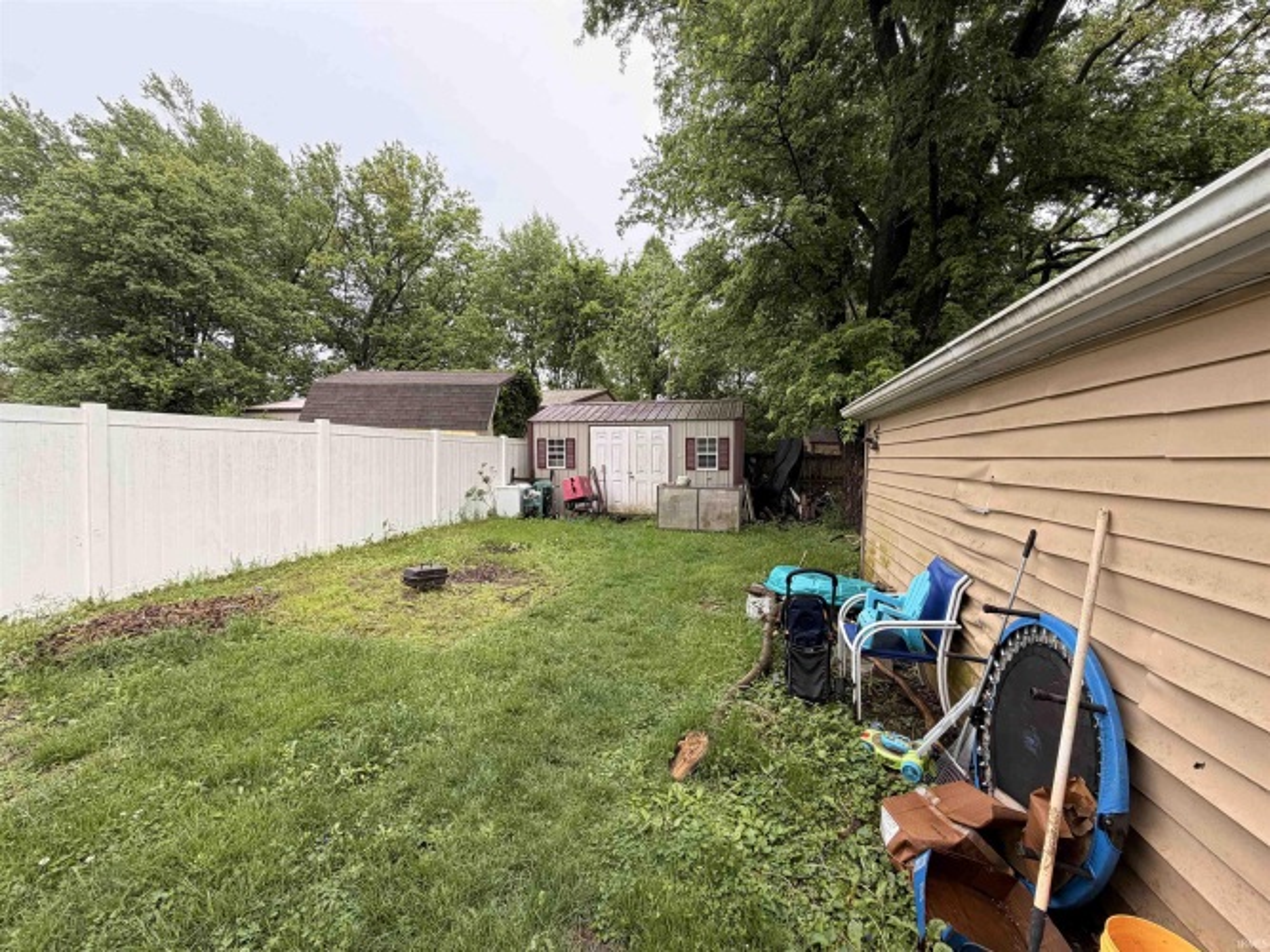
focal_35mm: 14
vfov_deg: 85.7
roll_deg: -0.6
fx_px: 514
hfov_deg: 102.1
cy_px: 476
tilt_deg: -2.4
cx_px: 635
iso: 40
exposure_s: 1/502
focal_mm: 2.22
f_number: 2.2
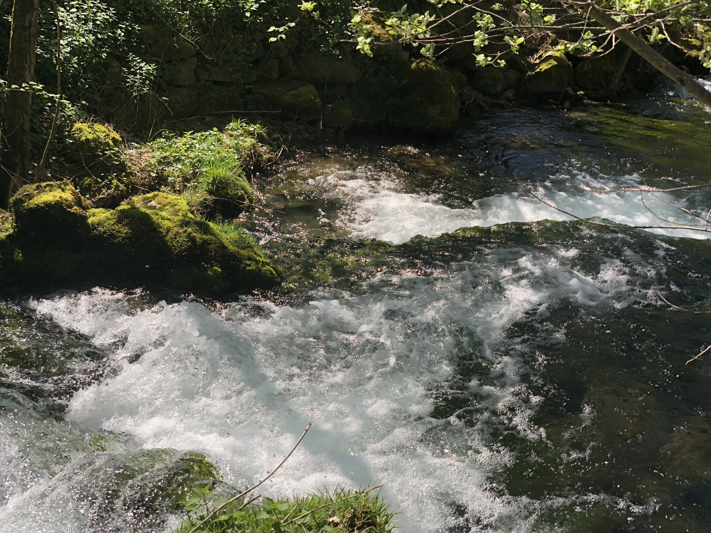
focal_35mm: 52
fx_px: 1068
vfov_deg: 28.0
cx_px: 356
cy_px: 266
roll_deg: +0.0
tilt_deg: -21.1
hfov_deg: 36.8
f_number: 2.4
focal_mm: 6
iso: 16
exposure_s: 1/521
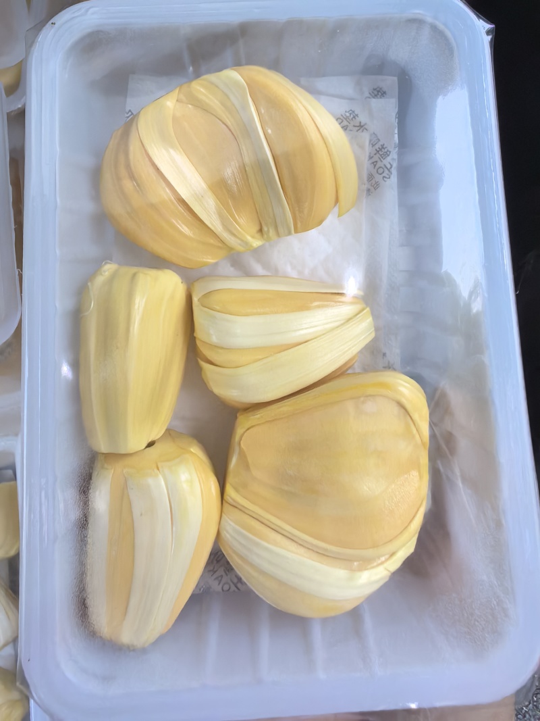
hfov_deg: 51.3
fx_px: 562
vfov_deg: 65.3
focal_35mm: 27
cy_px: 360
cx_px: 270
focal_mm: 1.76
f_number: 2.2
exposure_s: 1/200
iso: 320
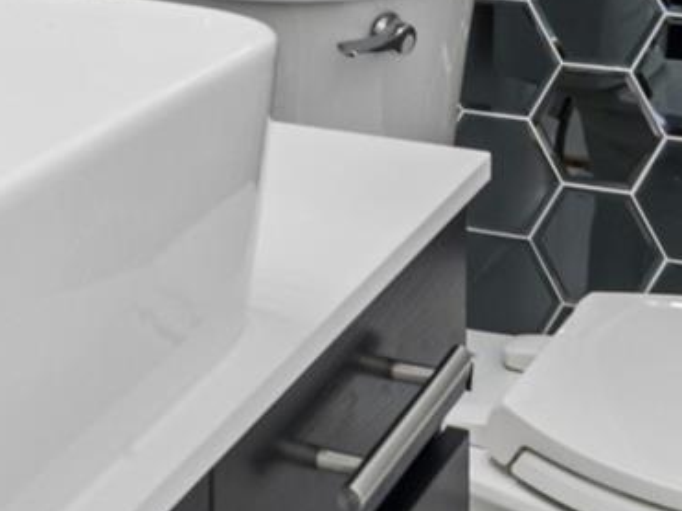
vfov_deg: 15.0
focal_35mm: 88
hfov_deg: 22.3
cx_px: 300
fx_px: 1726
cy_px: -360
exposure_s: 1/20
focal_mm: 11
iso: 250
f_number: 9
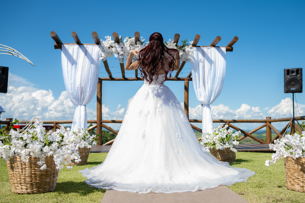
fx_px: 329
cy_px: 108
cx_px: 166
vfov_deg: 34.4
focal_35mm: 39
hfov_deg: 49.7
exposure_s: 1/800
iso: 64
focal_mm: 35
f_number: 3.5
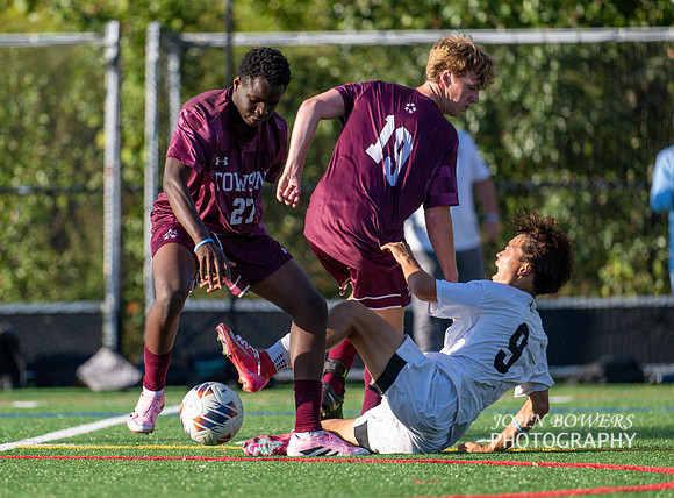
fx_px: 10937
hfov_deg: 3.5
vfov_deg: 2.6
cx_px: 228
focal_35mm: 565
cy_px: 256
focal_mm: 400
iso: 900
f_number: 4.5
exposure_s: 1/2500
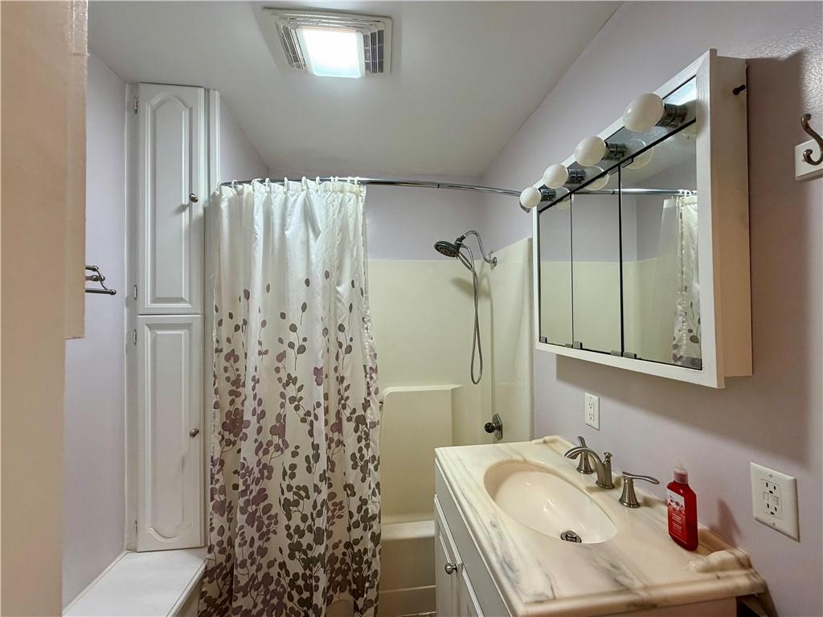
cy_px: 308
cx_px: 412
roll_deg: +0.8
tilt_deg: +1.1
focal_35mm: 14
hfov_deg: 102.1
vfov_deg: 85.7
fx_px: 333
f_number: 2.2
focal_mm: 2.22
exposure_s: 1/60
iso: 200
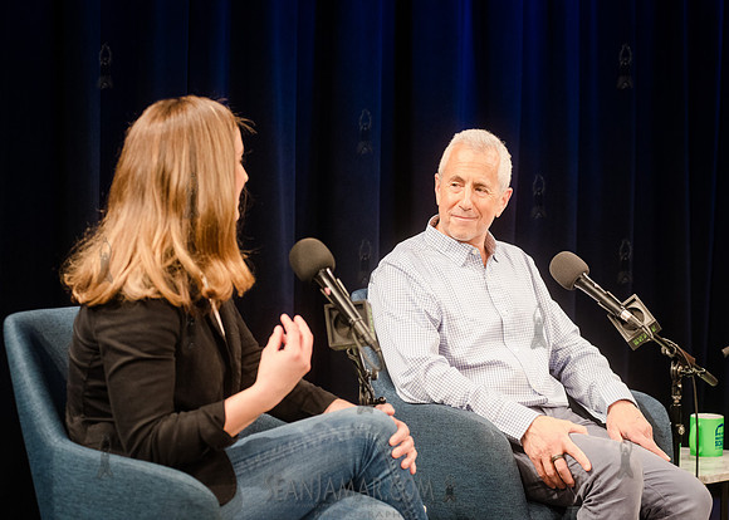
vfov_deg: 17.1
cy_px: 260
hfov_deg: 23.8
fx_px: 1733
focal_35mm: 84
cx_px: 390
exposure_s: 1/320
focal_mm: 80
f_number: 4
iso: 3200
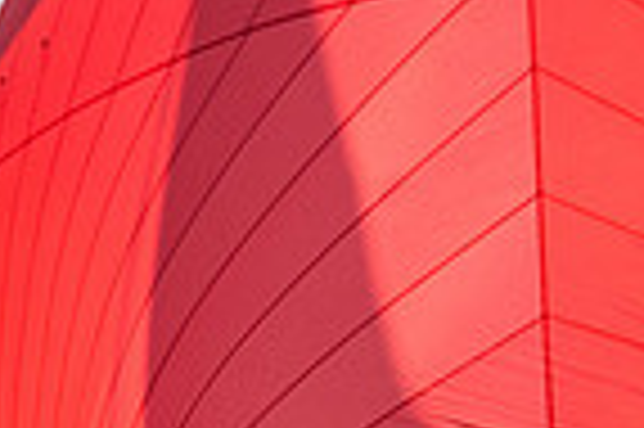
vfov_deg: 3.7
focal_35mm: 369
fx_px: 6593
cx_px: -33
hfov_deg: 5.6
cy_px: 794
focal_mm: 86
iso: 320
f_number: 6.3
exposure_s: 1/1250
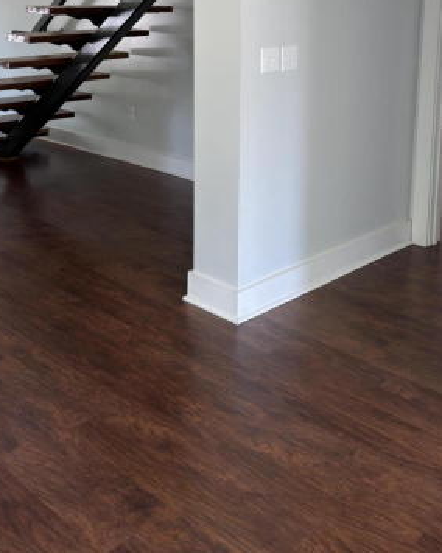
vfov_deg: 40.1
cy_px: 100
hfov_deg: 34.1
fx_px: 719
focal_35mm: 44
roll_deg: -0.6
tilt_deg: -9.9
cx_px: 216
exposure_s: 1/60
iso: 125
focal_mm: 6.76
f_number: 1.78
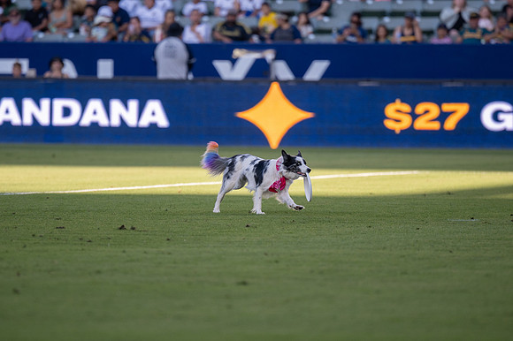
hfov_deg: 5.4
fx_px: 5411
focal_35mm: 380
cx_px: 221
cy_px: 154
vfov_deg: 3.6
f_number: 2.8
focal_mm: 200
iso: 140
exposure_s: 1/1000
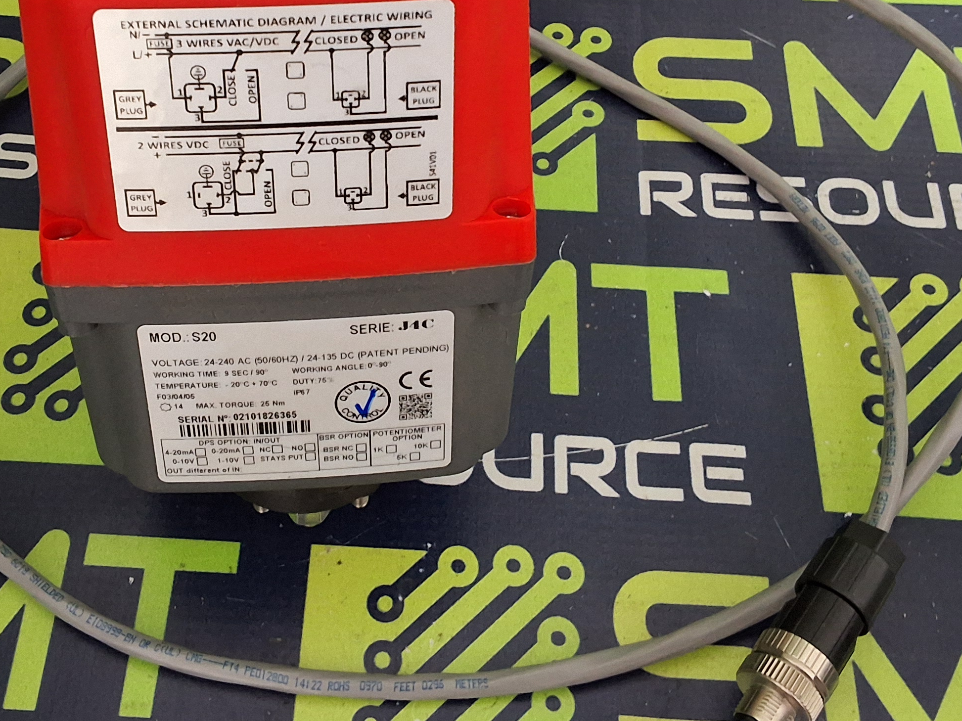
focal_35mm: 47
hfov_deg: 40.3
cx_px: 382
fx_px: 1306
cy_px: 203
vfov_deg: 30.5
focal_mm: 2.91
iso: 250
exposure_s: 1/24
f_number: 1.9
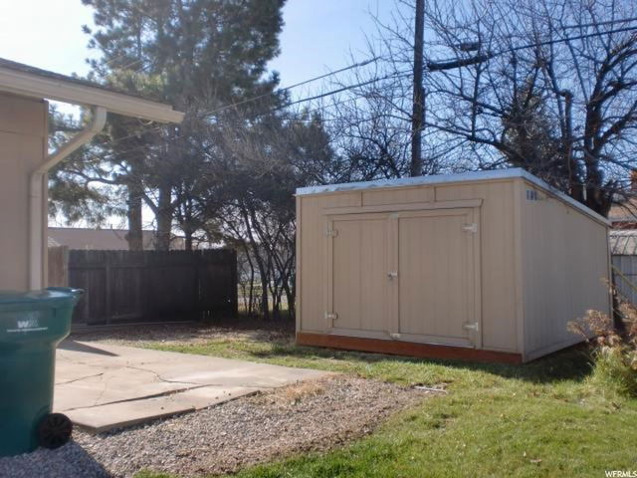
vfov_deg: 40.7
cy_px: 239
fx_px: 644
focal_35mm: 35
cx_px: 318
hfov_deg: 52.6
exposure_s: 1/640
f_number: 3.1
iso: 64
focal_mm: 6.3
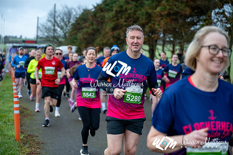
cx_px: 116
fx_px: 453
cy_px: 78
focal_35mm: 70
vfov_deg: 19.5
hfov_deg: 28.8
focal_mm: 70
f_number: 2.8
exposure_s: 1/1250
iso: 450
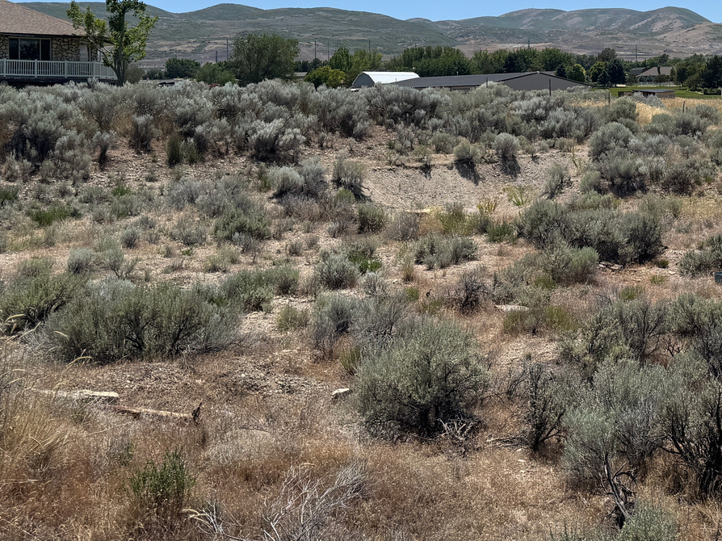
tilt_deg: +2.0
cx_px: 619
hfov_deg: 33.5
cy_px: 89
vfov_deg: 26.0
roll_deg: +0.4
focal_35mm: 55
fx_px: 1147
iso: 80
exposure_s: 1/6410
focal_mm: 6.76
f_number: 1.78
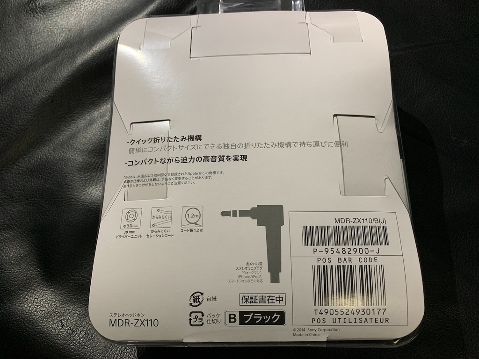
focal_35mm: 26
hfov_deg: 67.3
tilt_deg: -73.0
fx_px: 360
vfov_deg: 53.1
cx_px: 240
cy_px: 180
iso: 320
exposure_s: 1/50
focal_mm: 4.25
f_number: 1.8
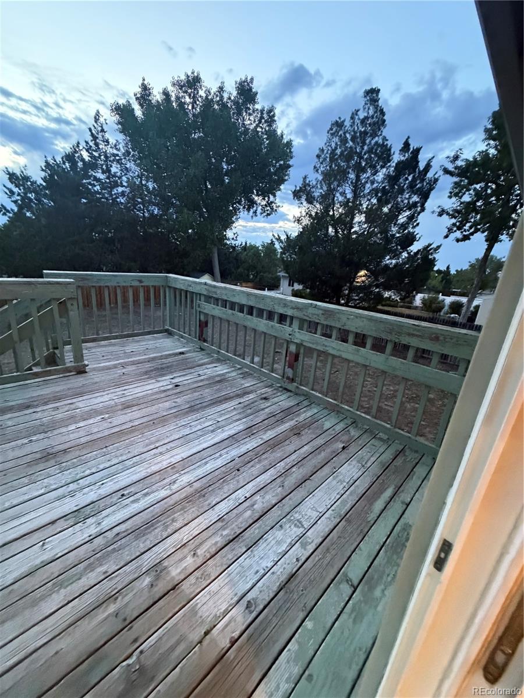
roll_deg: -5.3
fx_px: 283
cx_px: 262
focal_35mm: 14
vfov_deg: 102.1
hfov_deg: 85.7
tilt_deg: -16.5
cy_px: 349
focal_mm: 2.22
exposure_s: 1/60
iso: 1000
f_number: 2.2
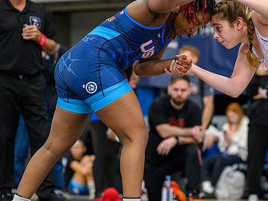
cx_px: 227
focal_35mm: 210
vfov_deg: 7.1
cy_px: 129
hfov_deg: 9.4
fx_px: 1626
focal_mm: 105
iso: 3200
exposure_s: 1/800
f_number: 2.8
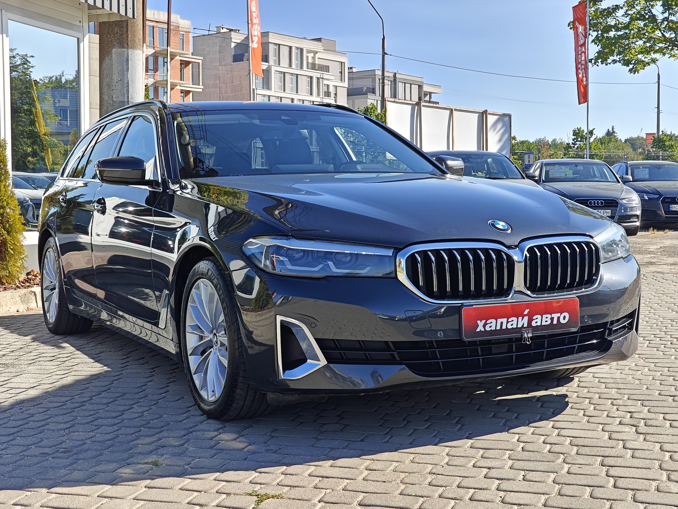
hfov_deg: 40.4
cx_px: 339
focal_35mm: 47
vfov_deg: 30.9
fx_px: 921
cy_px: 254
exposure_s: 1/1377
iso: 64
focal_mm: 7.08
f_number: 2
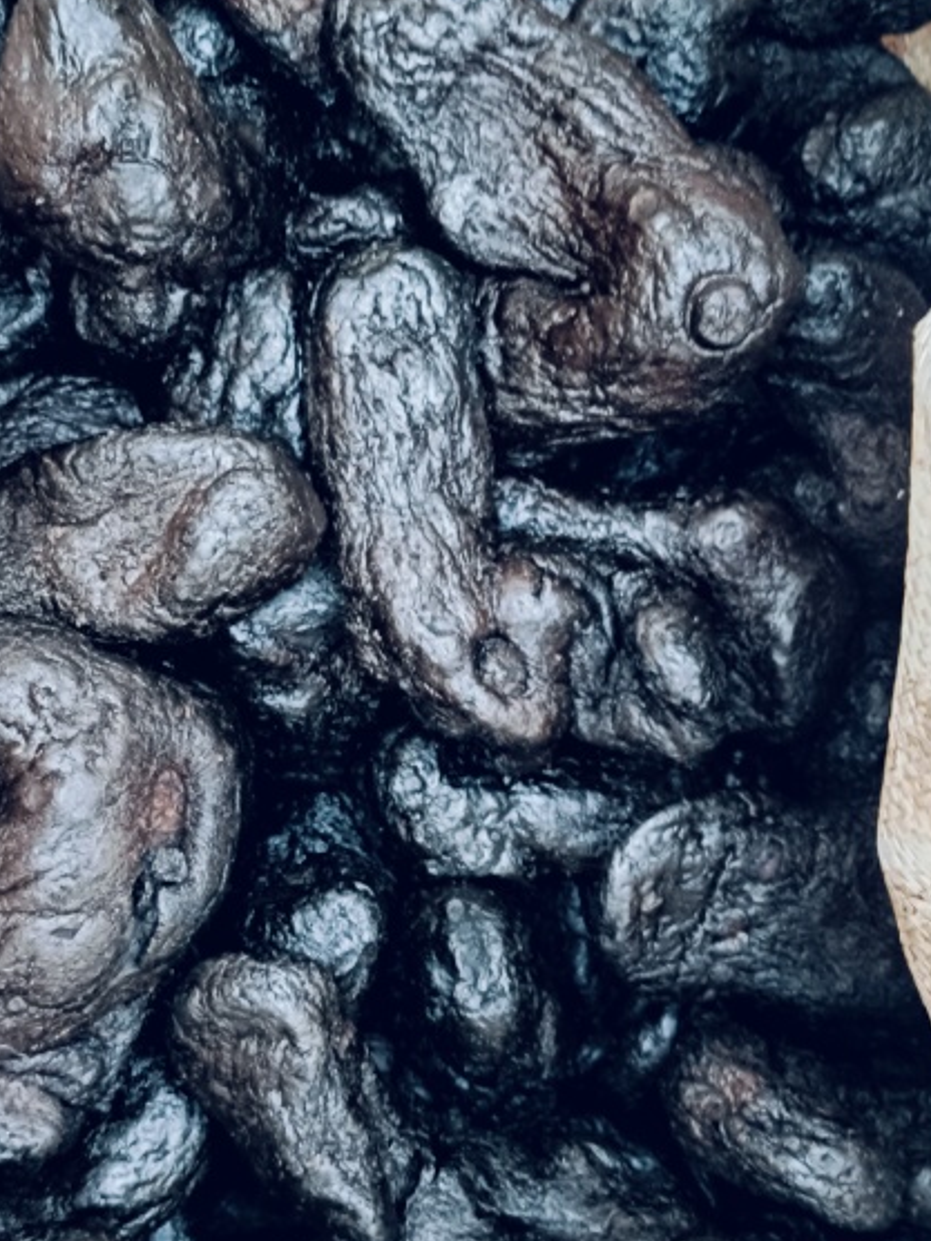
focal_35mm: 48
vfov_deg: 39.6
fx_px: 1721
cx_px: 380
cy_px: 586
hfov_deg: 30.2
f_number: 1.7
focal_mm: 4.7
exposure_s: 1/50
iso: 1951
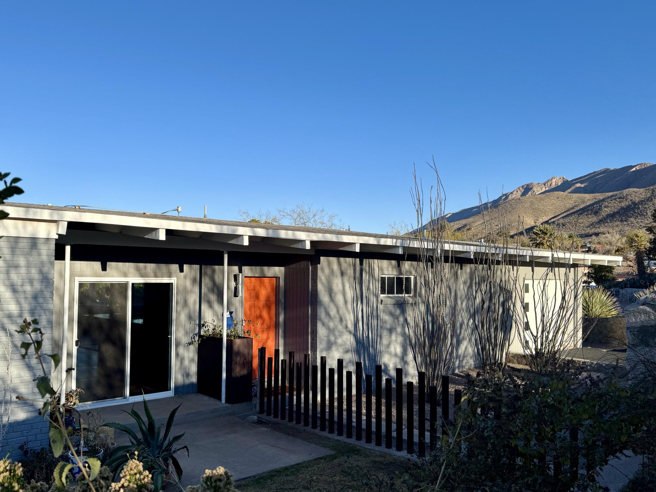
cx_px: 243
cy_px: 258
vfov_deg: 45.4
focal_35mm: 31
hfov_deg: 57.6
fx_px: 587
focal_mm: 6.76
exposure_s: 1/3413
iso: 80
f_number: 1.78
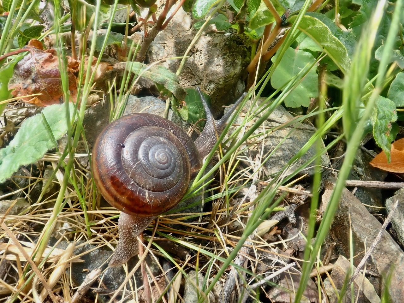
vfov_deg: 46.8
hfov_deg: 60.0
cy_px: 152
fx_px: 350
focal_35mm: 30
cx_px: 202
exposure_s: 1/125
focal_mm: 5.5
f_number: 3.2
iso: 100
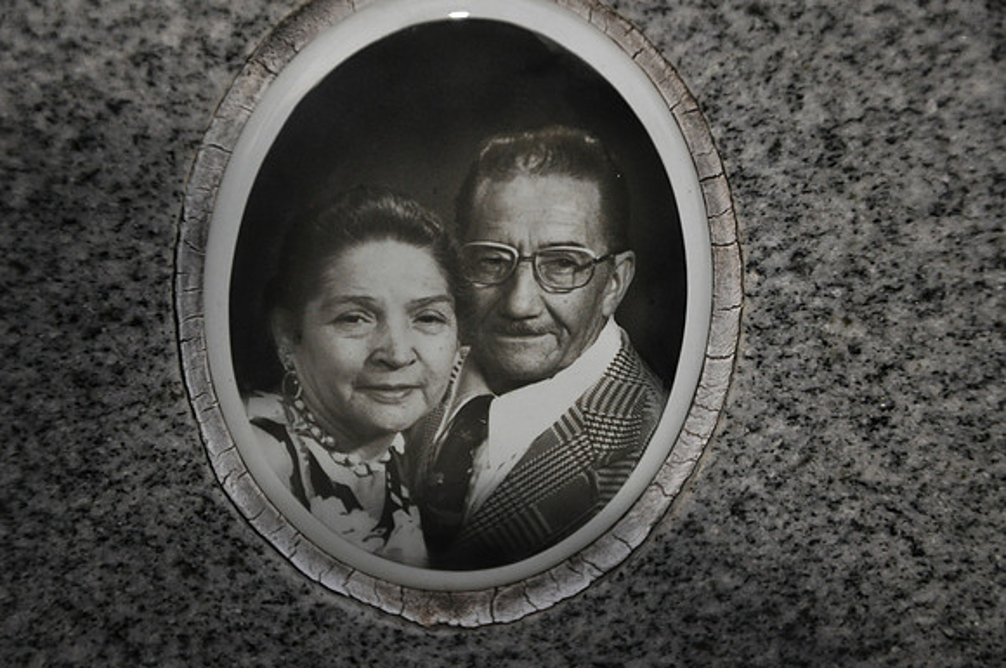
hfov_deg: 17.1
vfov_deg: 11.4
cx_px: 503
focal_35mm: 120
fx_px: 3349
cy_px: 334
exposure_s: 1/60
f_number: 5.3
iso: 800
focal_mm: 80
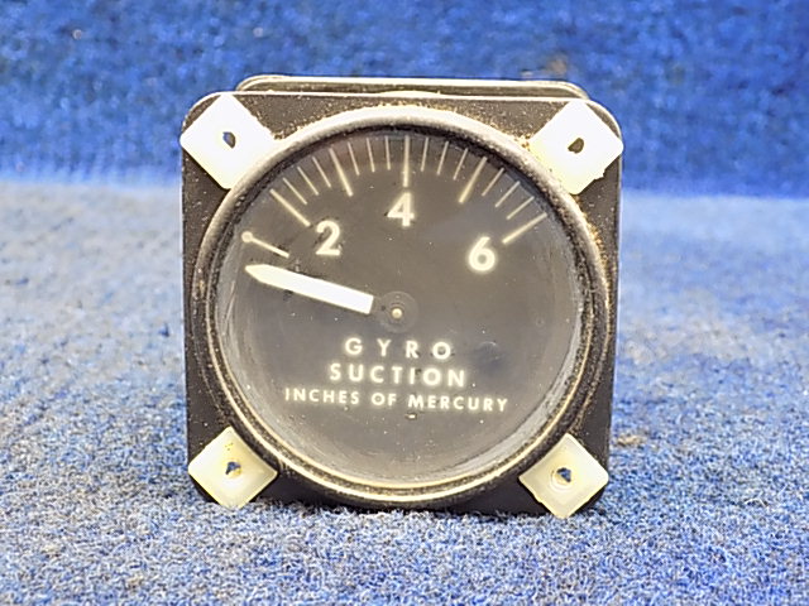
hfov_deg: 36.8
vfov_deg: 28.0
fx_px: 1215
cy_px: 303
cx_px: 404
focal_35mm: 52
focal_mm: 9.3
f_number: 3.9
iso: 400
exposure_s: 1/3
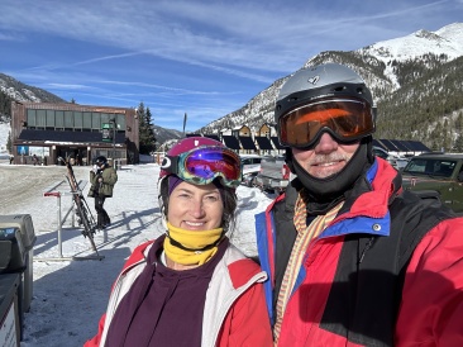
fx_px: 307
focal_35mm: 23
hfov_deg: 74.0
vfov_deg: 58.8
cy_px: 174
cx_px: 232
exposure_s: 1/1634
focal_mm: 2.69
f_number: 1.9
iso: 25
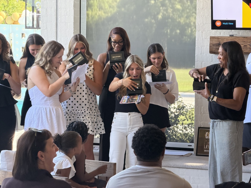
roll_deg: -0.6
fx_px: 732
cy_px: 93
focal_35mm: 101
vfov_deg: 14.6
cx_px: 125
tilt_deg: -3.8
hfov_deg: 19.5
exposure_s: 1/120
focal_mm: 16.89
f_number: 2.8
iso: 320
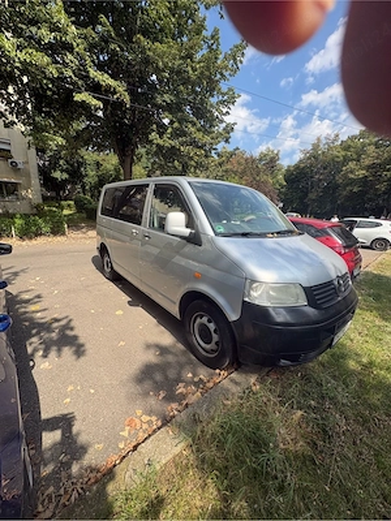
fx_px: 211
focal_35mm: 14
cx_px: 196
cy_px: 260
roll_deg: -3.1
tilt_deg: -13.9
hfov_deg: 85.7
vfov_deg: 102.1
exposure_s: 1/1006
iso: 50
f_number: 2.2
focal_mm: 2.22
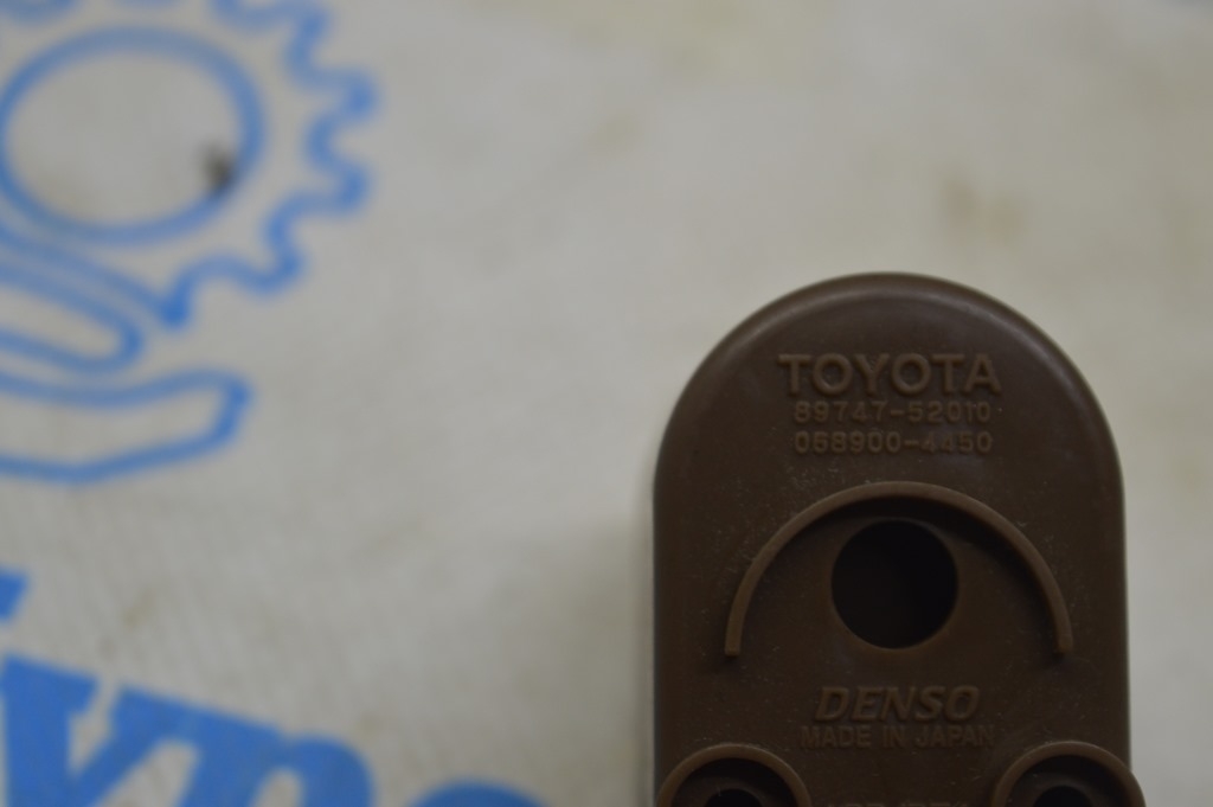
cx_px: 606
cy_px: 404
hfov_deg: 24.6
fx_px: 2777
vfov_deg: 16.5
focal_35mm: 82
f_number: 5.6
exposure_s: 1/40
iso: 400
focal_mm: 55
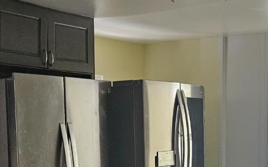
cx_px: 136
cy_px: 171
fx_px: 577
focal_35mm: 79
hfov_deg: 26.2
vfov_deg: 16.1
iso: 1000
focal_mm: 5.4
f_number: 1.8
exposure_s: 1/240
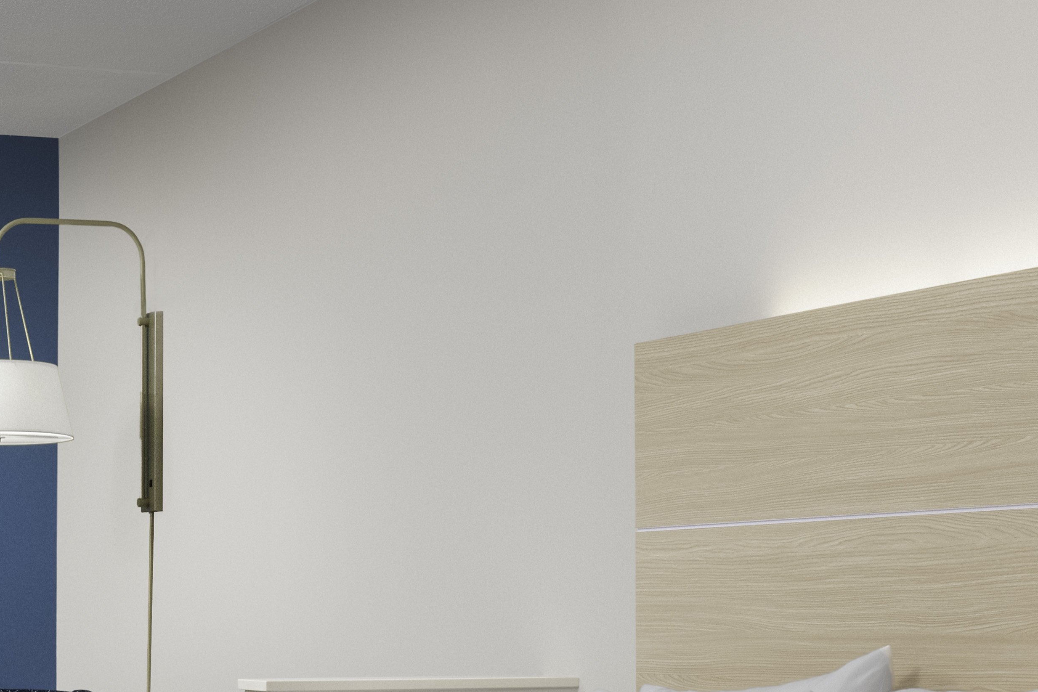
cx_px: -29
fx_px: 2508
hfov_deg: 22.4
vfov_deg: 15.4
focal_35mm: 87
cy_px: 712
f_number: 11
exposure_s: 1/50
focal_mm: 26
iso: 400
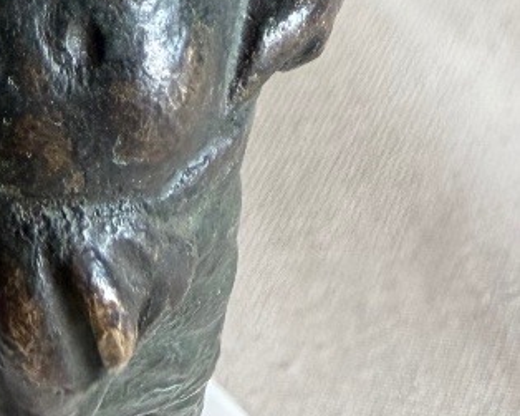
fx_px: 1492
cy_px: -459
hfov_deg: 18.0
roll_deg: -3.5
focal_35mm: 97
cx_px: -224
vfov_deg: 13.3
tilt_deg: -27.6
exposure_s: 1/121
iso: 200
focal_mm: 2.22
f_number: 2.2
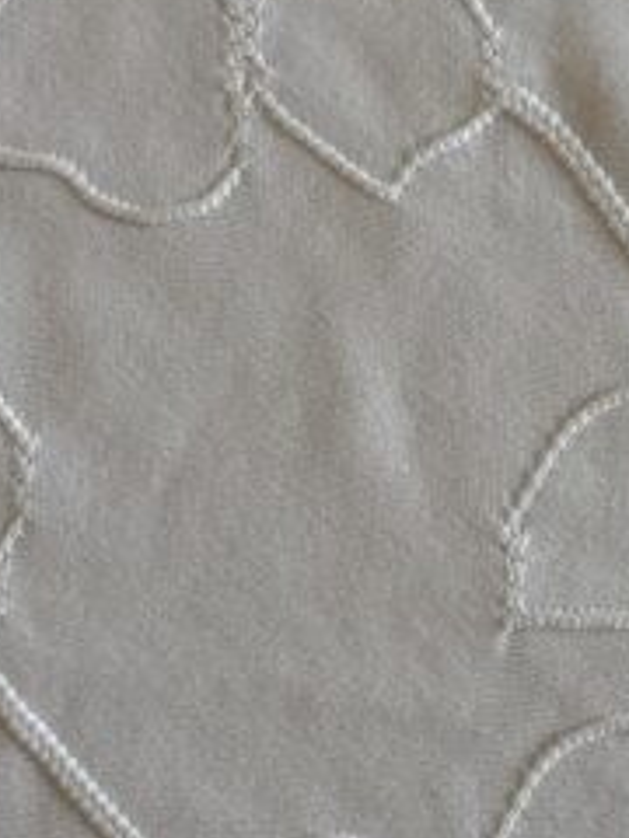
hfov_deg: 13.2
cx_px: 559
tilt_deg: -84.4
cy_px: 506
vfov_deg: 17.7
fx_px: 2689
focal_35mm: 111
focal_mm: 5.96
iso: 100
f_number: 1.6
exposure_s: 1/60
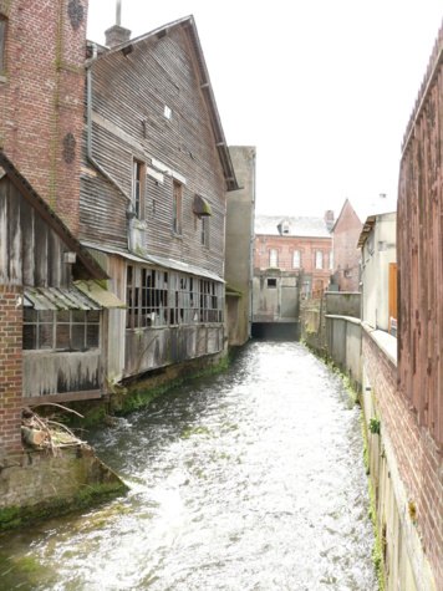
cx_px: 222
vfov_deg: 52.6
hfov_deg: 40.7
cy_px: 296
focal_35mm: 35
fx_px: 597
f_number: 4
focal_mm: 7.4
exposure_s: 1/100
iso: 100
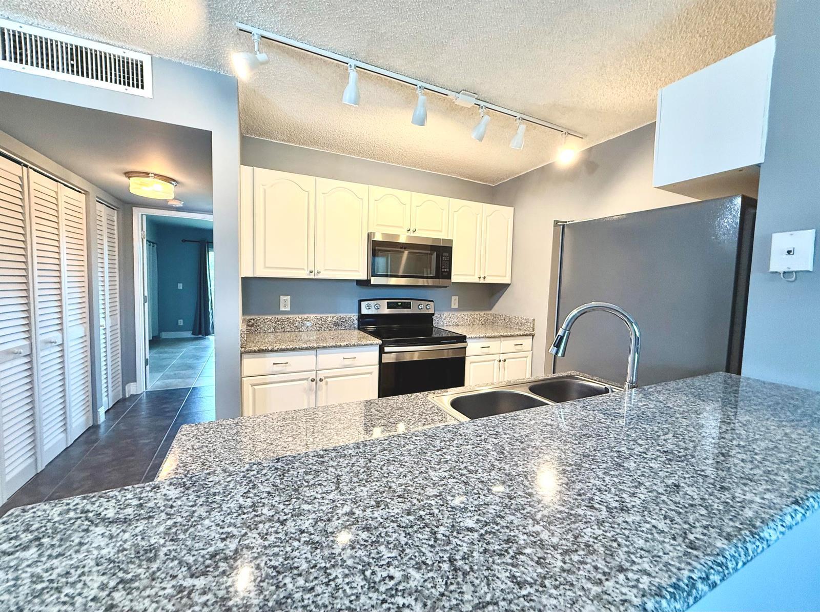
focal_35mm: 14
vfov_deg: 85.5
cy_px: 306
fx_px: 331
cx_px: 410
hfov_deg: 102.2
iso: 250
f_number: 2.2
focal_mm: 2.22
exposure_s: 1/60
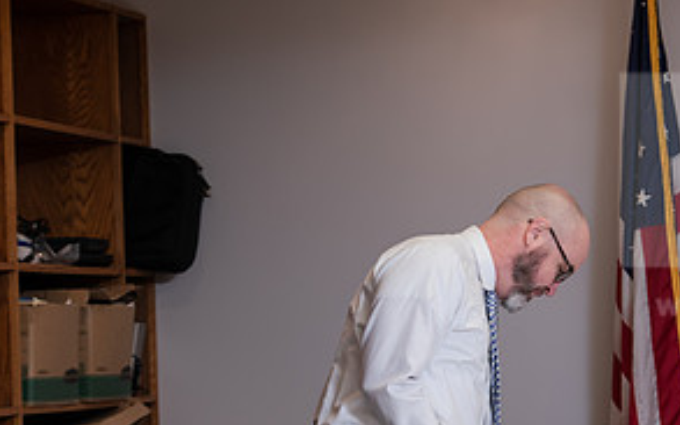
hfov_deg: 10.9
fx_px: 3558
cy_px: 354
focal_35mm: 192
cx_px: 550
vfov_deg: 6.8
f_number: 4
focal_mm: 95
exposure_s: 1/100
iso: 400
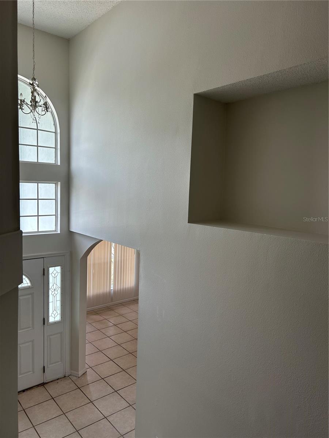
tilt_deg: -6.0
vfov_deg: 67.3
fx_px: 329
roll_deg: -2.5
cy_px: 219
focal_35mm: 26
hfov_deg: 53.1
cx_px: 164
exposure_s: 1/236
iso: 40
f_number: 1.5
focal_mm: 5.7
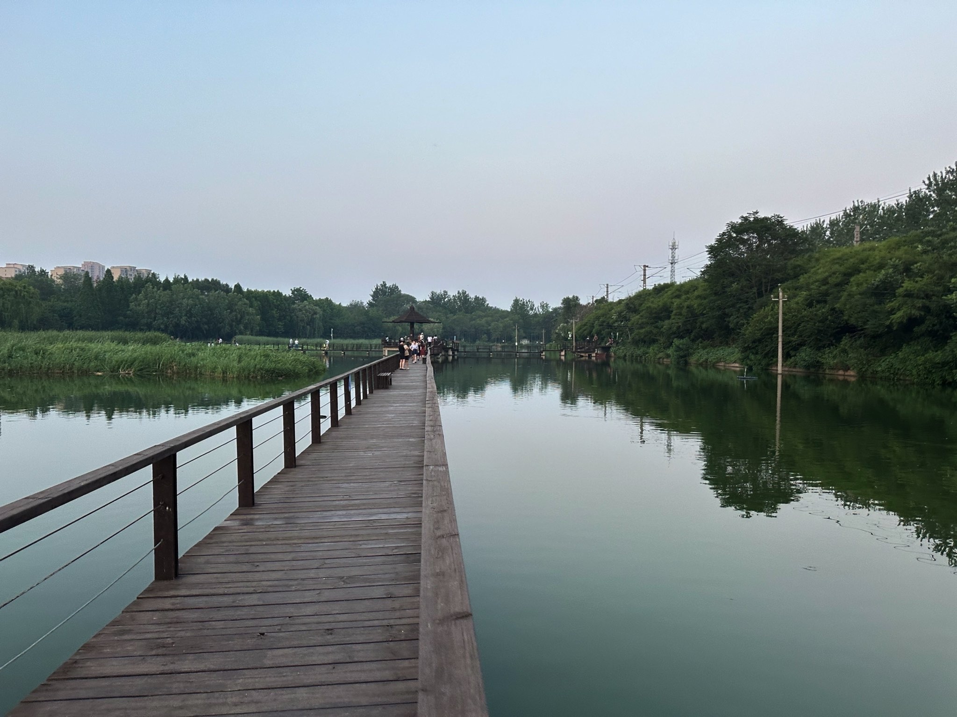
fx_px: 664
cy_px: 358
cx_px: 478
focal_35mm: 24
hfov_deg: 71.6
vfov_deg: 56.8
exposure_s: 1/121
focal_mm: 6.86
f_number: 1.78
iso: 160
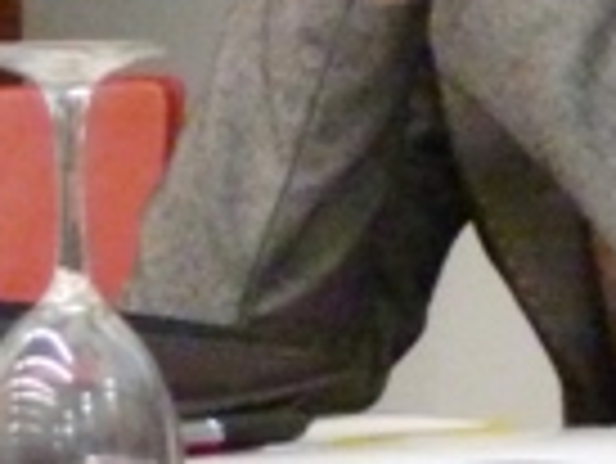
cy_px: -140
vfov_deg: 2.8
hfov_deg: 3.6
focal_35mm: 524
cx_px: 2181
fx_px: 9333
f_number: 3.3
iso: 800
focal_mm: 12.6
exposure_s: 1/15
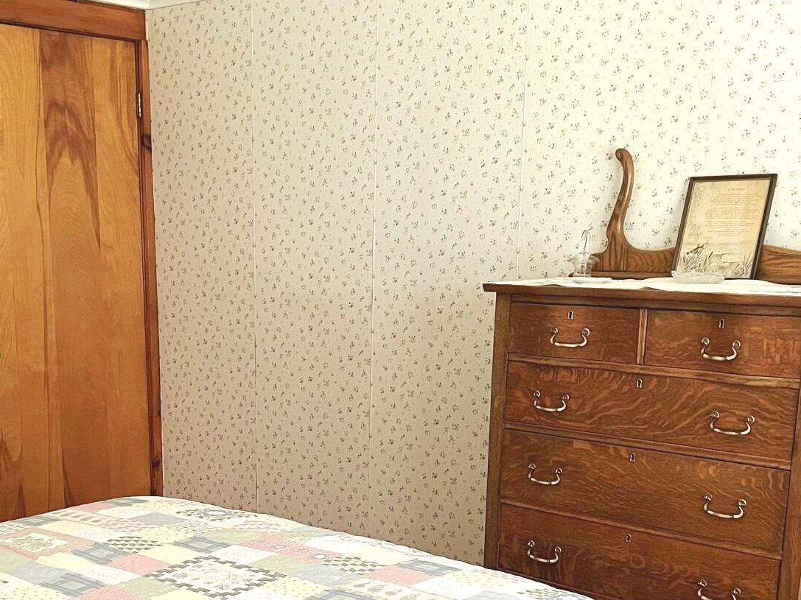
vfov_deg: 29.0
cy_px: 476
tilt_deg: -13.8
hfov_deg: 38.6
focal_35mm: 49
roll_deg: -0.3
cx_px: 292
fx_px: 1134
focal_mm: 5.7
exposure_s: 1/60
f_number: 1.5
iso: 320
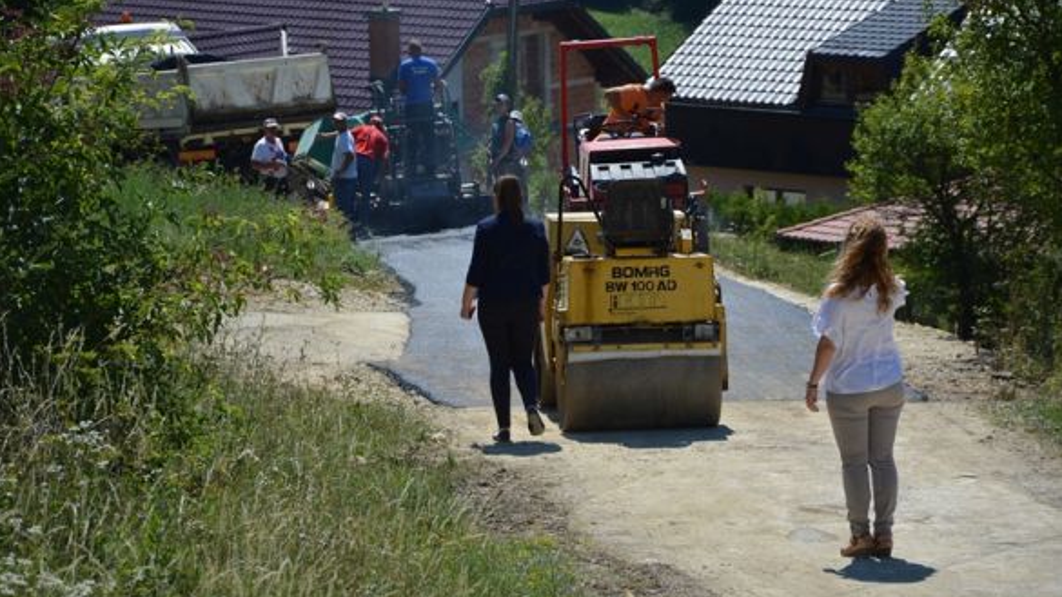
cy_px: 263
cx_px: 528
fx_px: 4689
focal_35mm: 167
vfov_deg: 7.3
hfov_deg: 12.9
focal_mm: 105
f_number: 5.6
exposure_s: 1/500
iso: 100
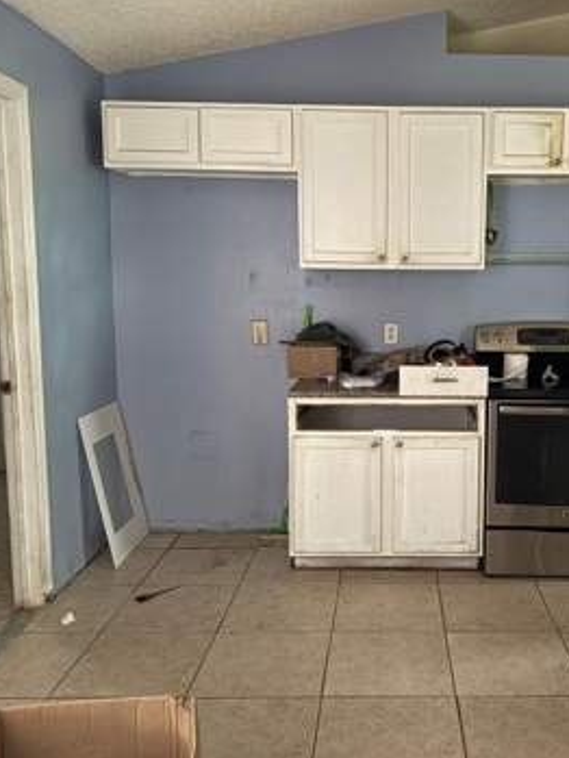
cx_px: 406
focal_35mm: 33
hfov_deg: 42.0
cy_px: 369
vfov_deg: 55.3
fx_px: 723
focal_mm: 6.76
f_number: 1.78
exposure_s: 1/58
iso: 800
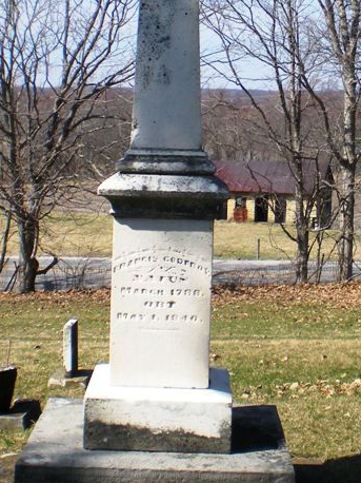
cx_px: 175
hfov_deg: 17.3
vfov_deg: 22.9
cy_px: 151
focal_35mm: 85
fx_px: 1183
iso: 64
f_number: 4.6
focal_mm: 6.3
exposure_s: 1/452
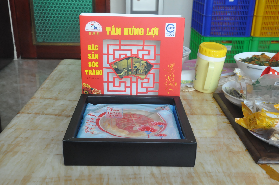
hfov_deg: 43.7
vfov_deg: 29.8
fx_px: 348
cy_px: 92
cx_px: 140
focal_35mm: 45
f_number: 8
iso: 2000
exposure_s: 1/60
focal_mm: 30
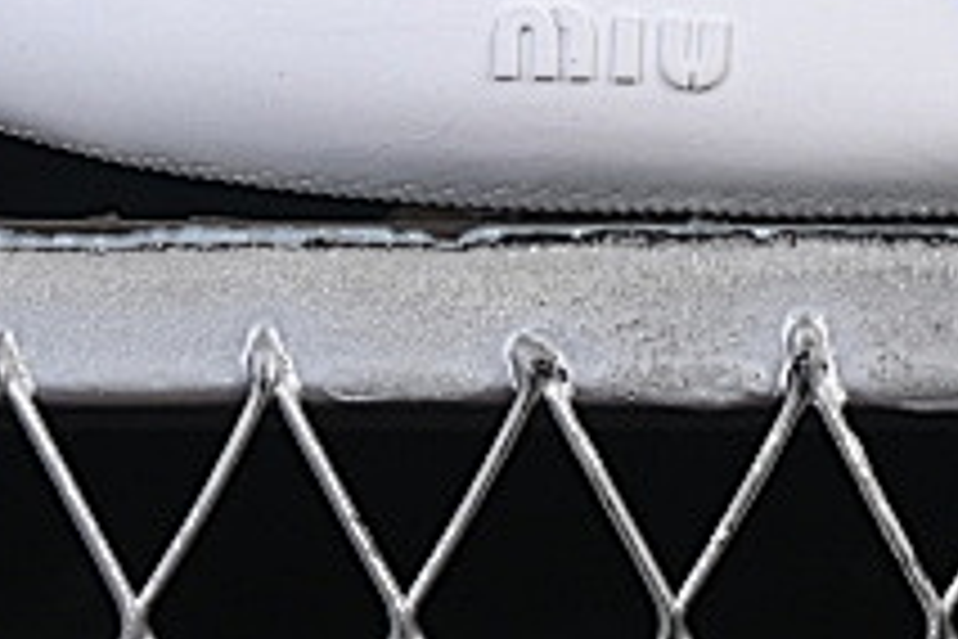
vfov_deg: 3.6
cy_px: -792
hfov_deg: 5.4
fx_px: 10111
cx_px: 1210
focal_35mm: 380
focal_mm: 50
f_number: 8
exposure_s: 1/60
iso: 160
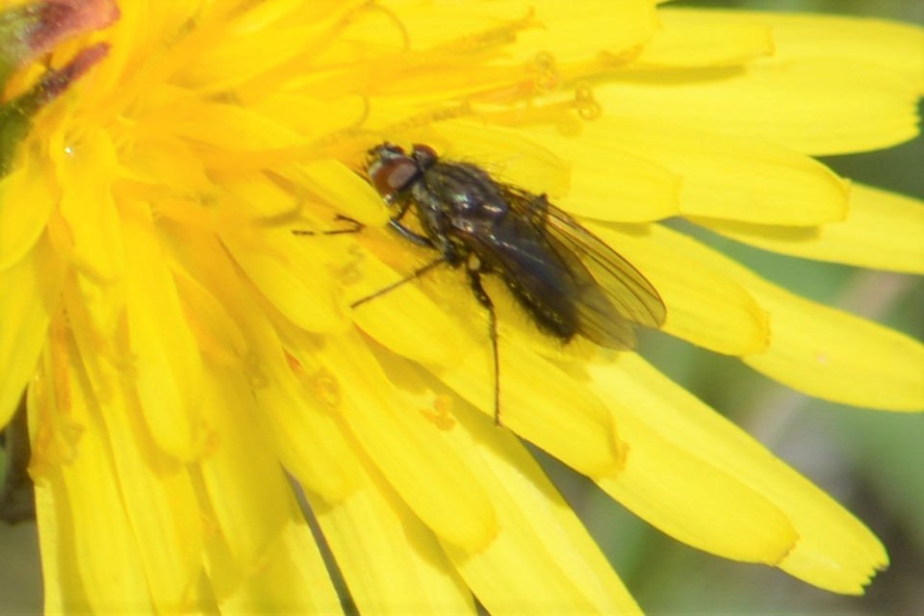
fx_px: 11549
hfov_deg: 4.6
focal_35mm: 450
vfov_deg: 3.1
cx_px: 462
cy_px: 308
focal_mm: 300
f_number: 8
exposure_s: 1/320
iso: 100
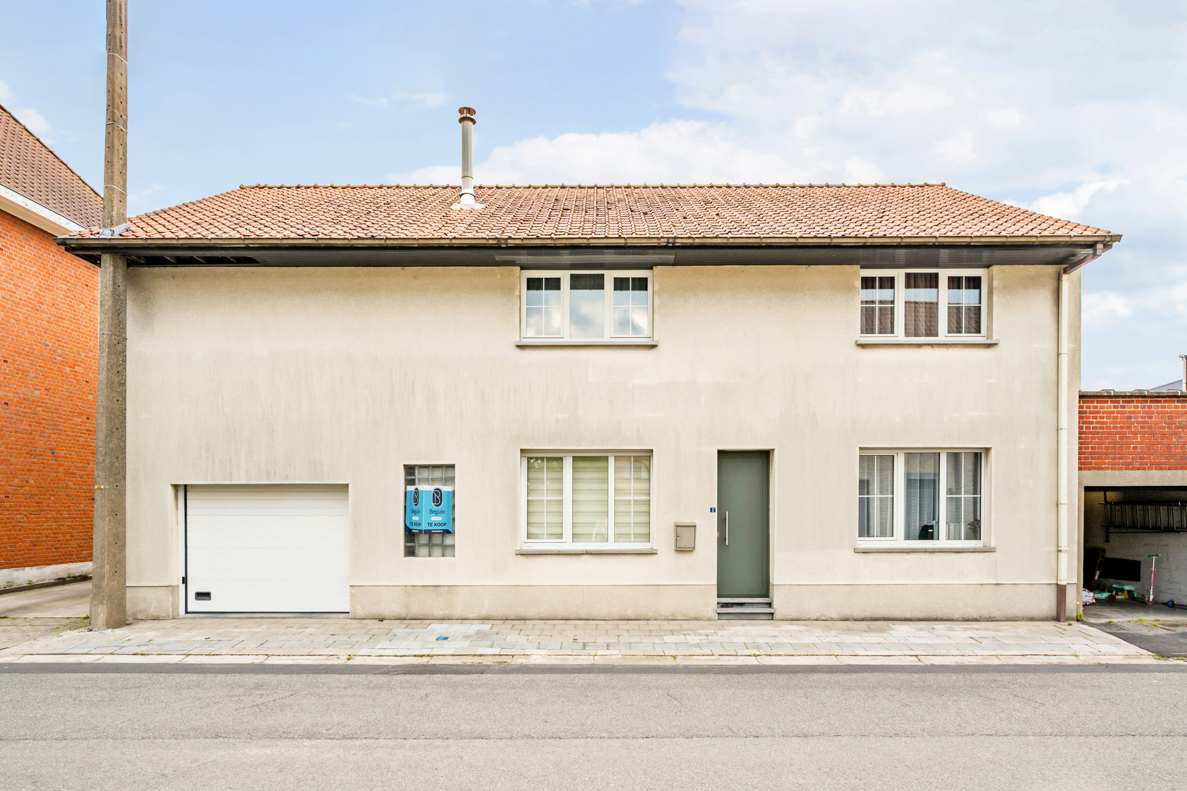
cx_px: 594
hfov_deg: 85.4
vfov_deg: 63.2
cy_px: 396
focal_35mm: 20
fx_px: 643
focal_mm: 19.5
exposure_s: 1/200
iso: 250
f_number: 11
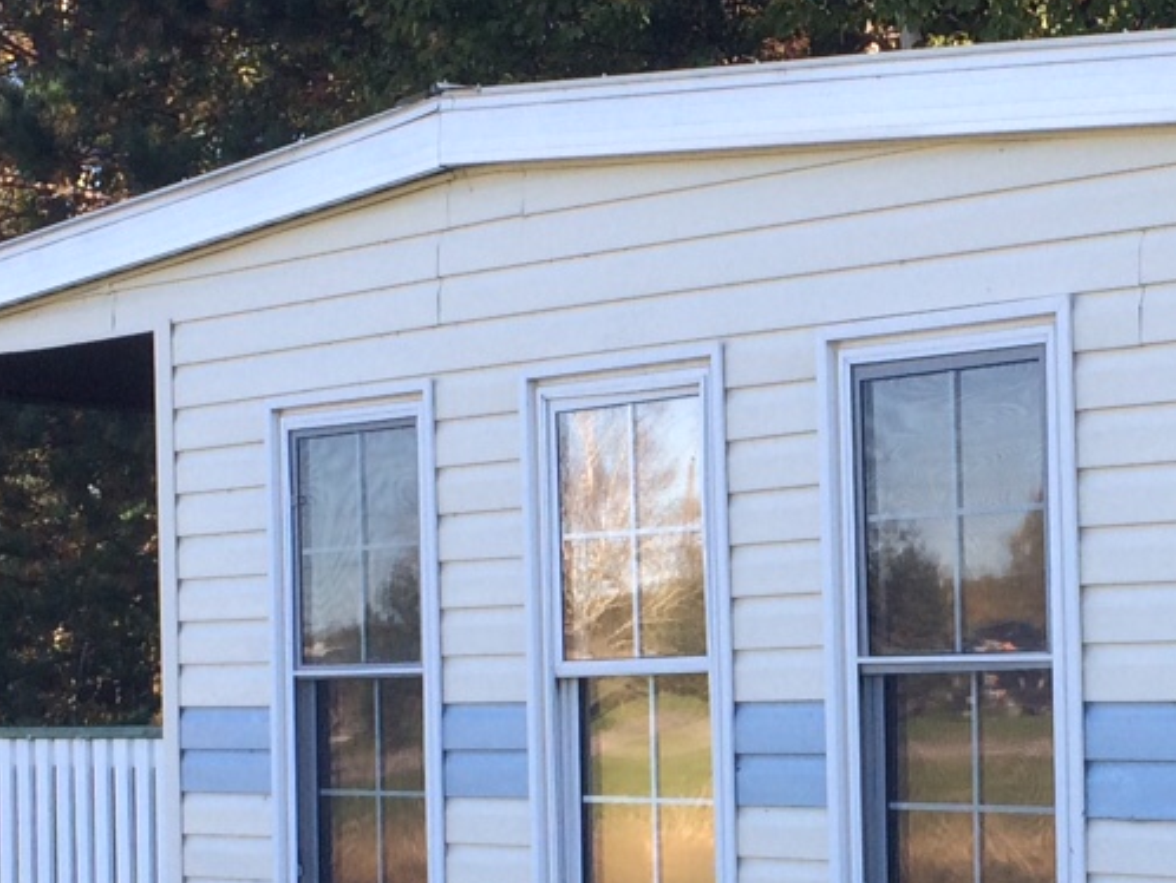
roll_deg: +2.0
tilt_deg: -1.8
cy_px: 737
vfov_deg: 15.4
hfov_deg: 20.4
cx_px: 961
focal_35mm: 95
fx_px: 3229
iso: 32
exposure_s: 1/477
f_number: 2.2
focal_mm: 4.15
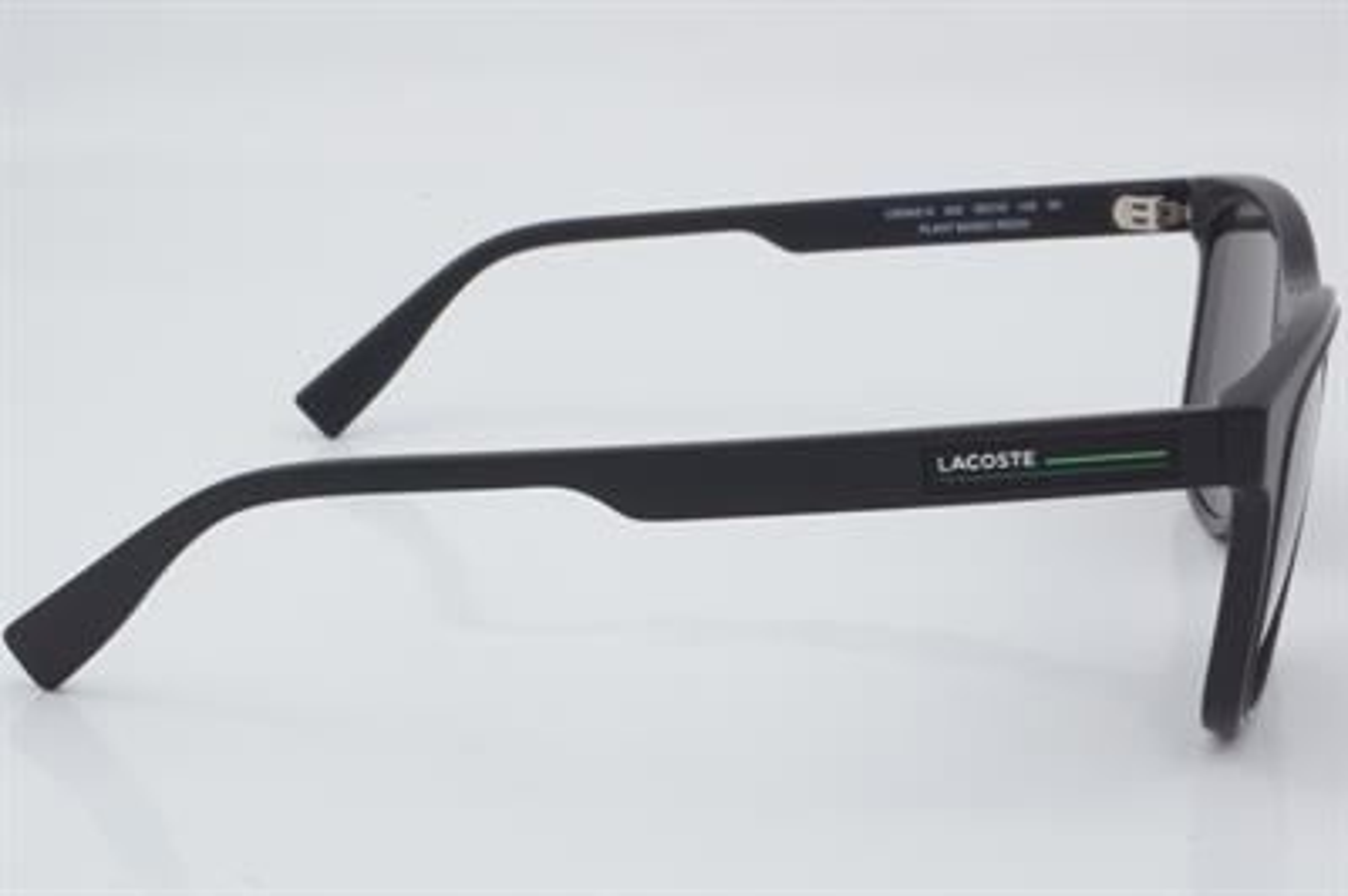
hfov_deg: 27.0
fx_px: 2806
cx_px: 674
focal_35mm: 75
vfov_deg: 18.2
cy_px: 448
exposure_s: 1/3
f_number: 32
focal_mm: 50
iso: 100
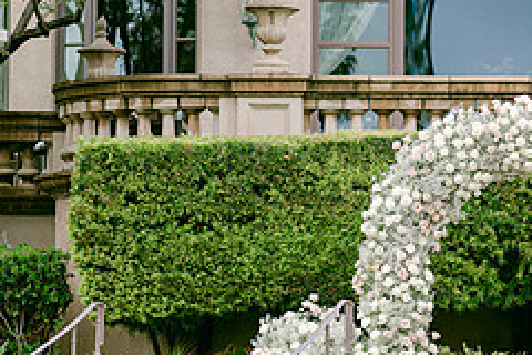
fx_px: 3753
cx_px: 536
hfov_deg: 8.1
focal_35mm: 254
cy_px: 172
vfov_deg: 5.4
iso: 200
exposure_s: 1/5000
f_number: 1.8
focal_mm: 105
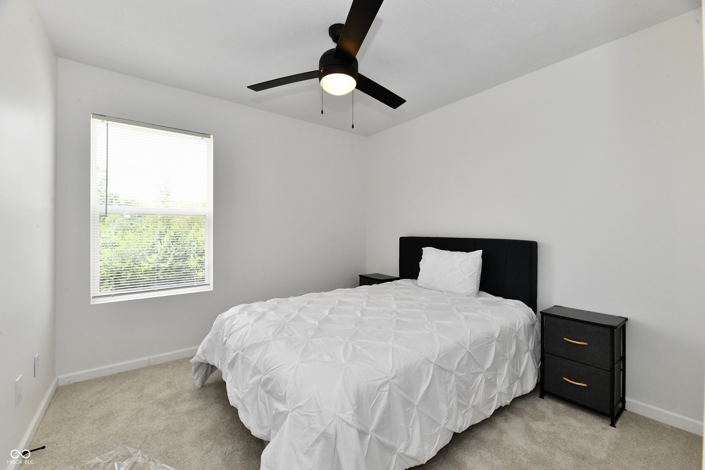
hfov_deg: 104.3
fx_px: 274
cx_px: 352
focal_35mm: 14
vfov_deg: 81.2
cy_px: 235
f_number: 14
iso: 2500
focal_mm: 14
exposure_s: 1/250
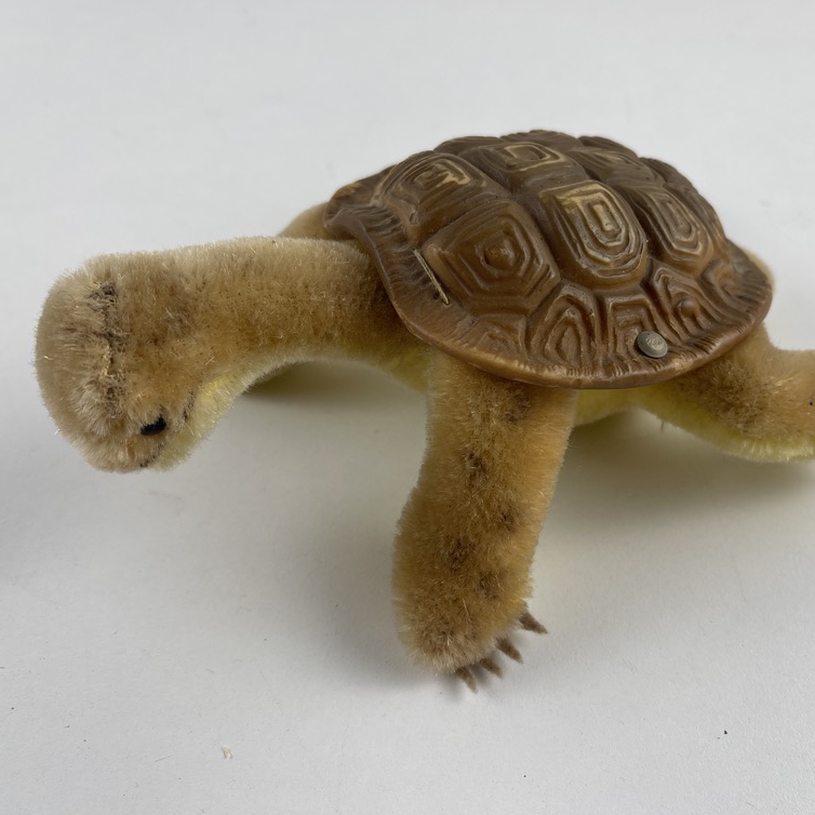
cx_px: 453
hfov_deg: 53.9
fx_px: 799
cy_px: 405
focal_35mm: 30
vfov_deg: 54.0
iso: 32
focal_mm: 5.1
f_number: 1.6
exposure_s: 1/203
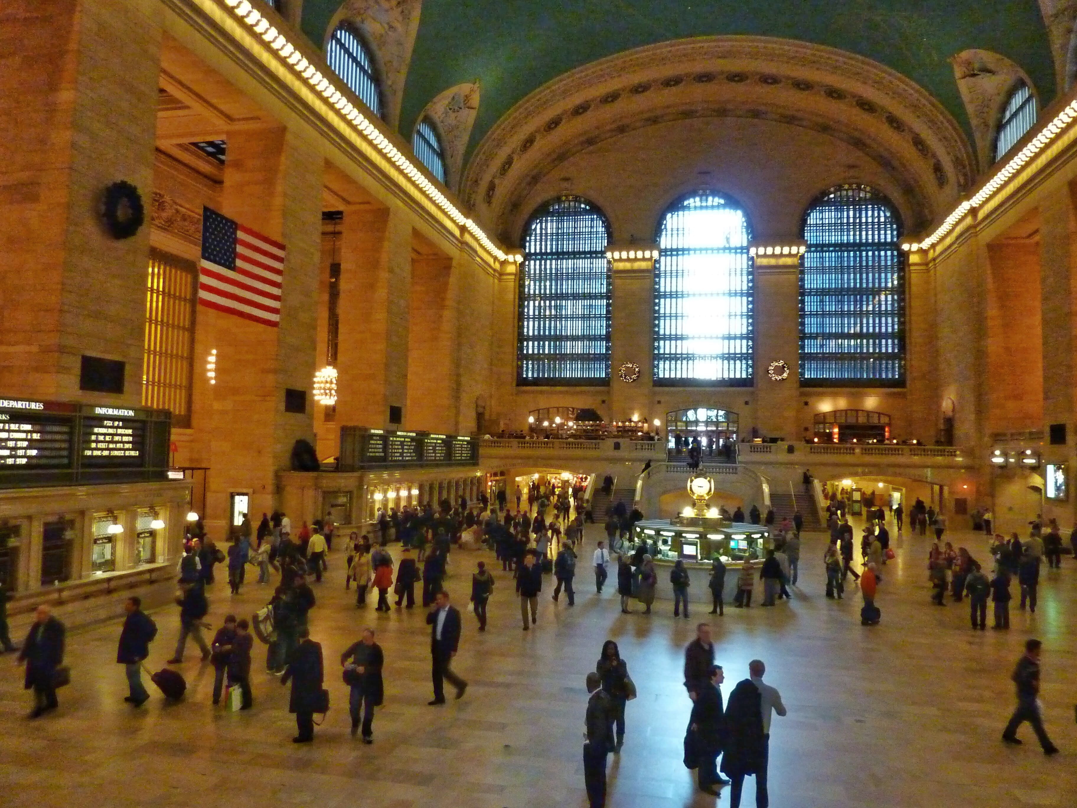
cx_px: 538
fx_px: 778
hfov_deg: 69.4
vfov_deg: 54.9
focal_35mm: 25
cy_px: 404
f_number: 3.3
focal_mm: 4.1
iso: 800
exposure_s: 1/20
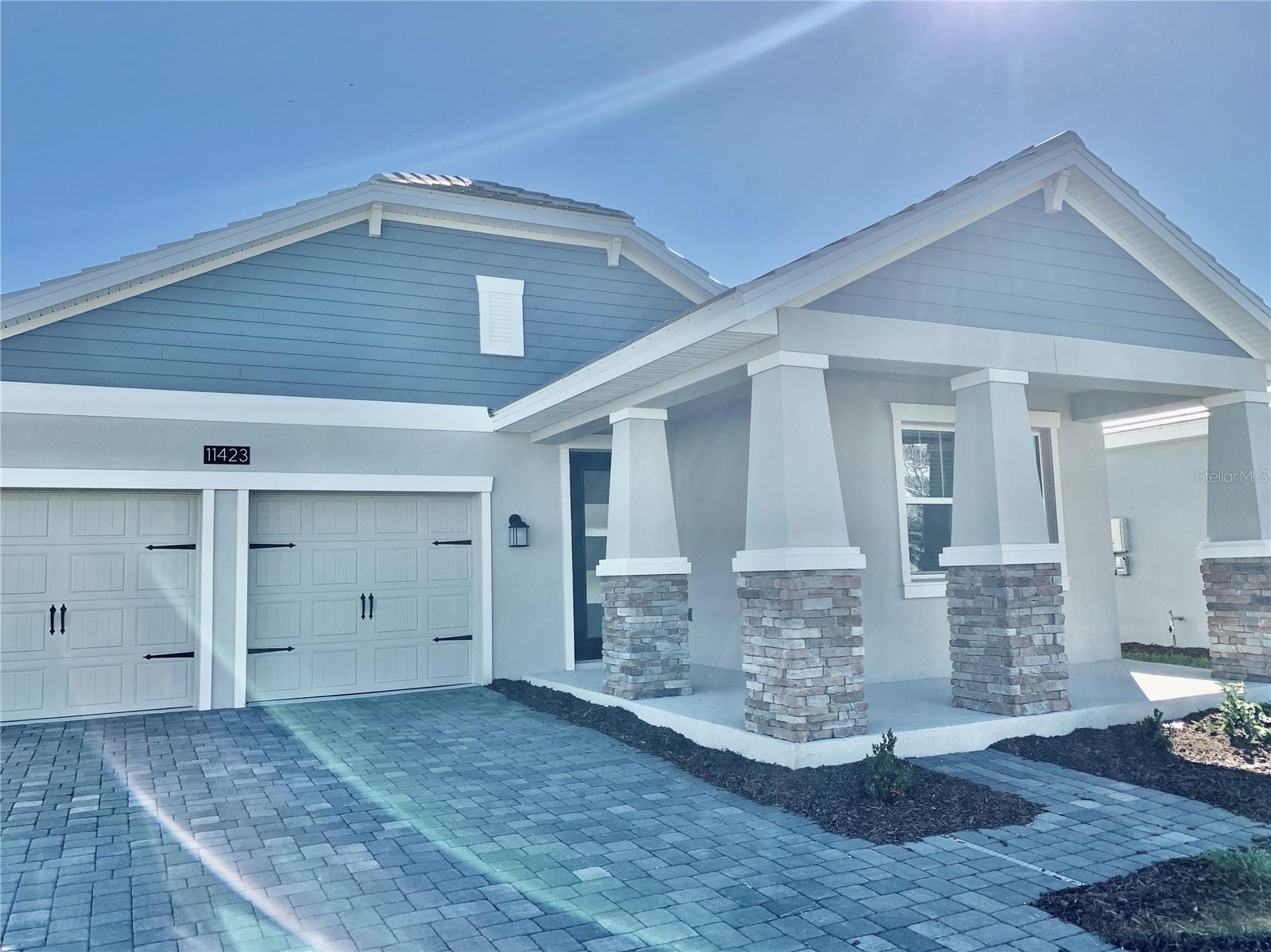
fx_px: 954
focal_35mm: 26
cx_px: 636
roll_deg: +0.9
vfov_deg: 53.0
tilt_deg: +5.6
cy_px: 476
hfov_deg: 67.3
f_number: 1.8
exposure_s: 1/1953
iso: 25
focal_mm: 4.25
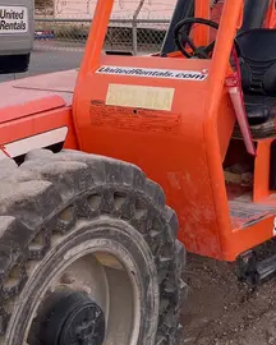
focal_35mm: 69
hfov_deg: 22.2
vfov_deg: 27.1
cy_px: 85
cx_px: 130
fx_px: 705
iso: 50
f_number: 1.6
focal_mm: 5.1
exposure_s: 1/361
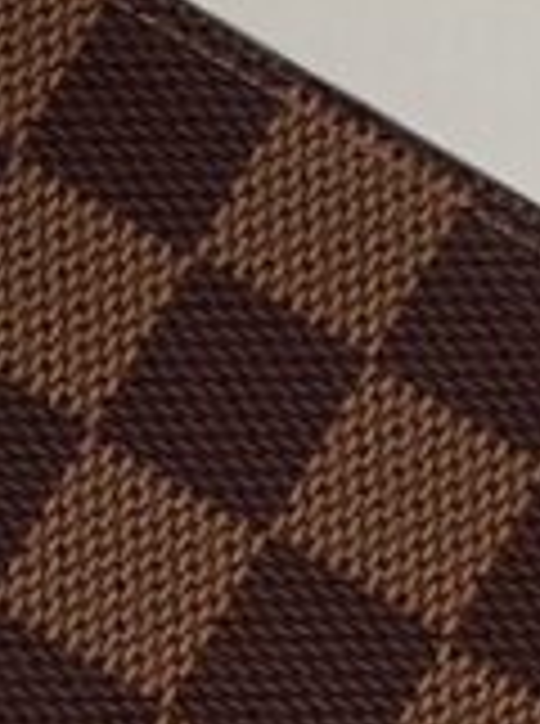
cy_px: 605
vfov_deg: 5.3
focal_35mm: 372
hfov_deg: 4.0
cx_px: 54
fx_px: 7768
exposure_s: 1/77
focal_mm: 7.5
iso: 250
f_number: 2.2
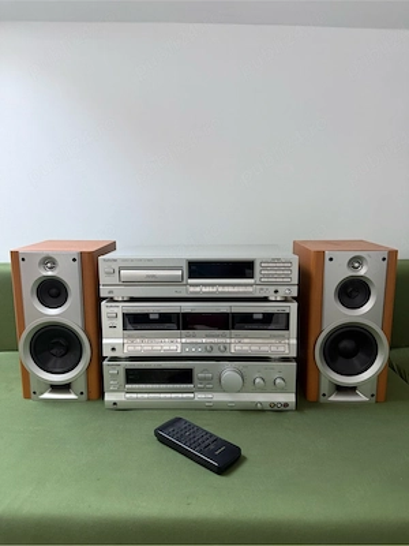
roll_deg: +0.5
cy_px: 273
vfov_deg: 71.6
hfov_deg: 56.8
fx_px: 378
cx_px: 204
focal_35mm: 24
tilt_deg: -9.5
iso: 320
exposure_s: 1/60
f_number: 1.78
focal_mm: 6.76
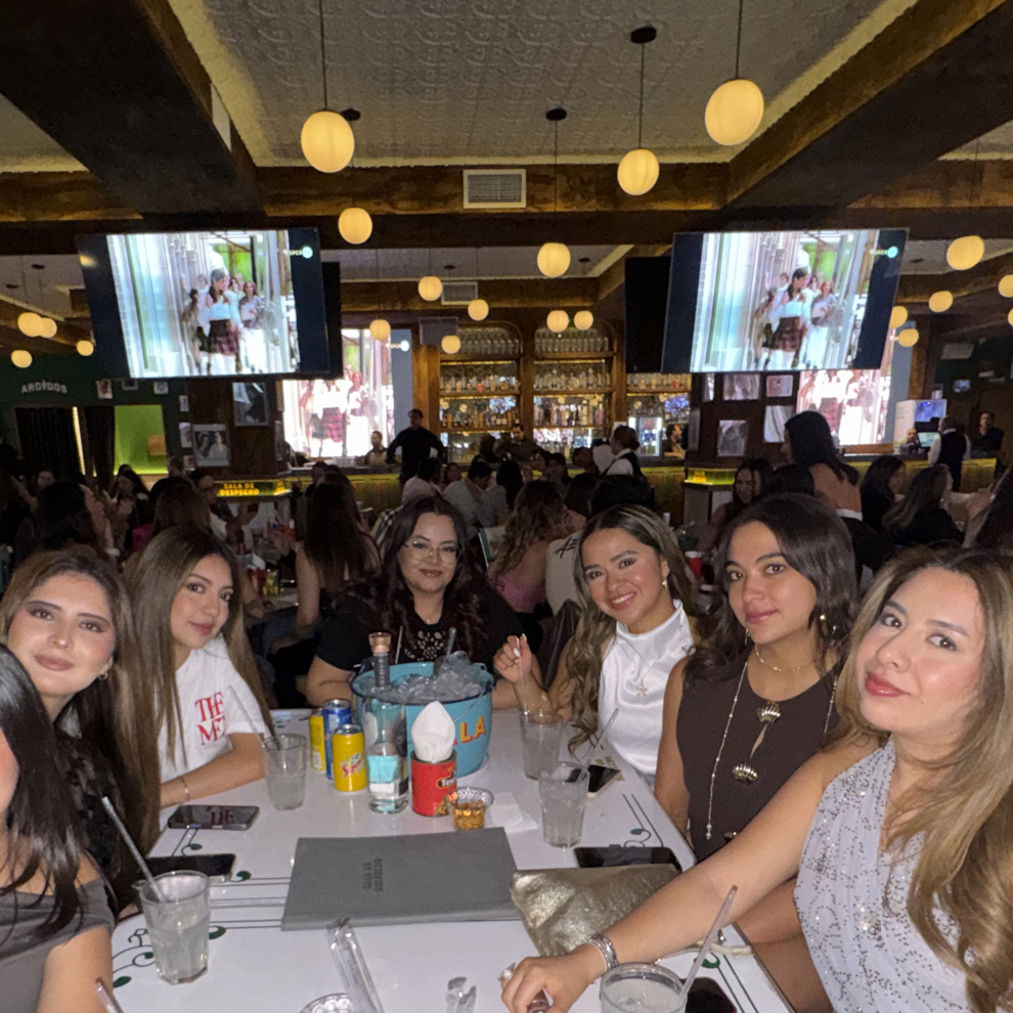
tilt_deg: -15.4
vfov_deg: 61.6
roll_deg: +1.4
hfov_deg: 62.7
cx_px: 448
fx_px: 828
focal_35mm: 25
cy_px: 663
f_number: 2.2
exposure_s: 1/30
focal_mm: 2.22
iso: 320
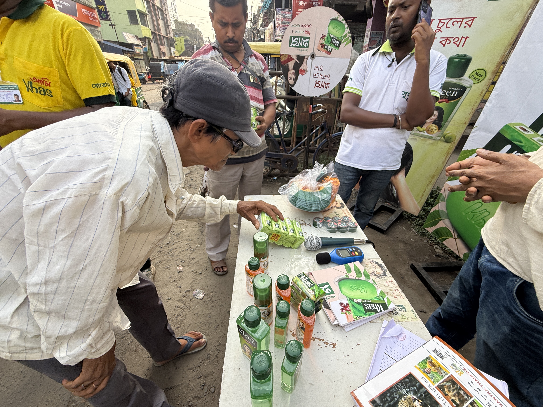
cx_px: 272
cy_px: 204
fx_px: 220
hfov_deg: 102.1
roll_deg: +2.0
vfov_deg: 85.7
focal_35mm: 14
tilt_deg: -31.4
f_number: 2.2
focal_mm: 2.22
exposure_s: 1/445
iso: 50
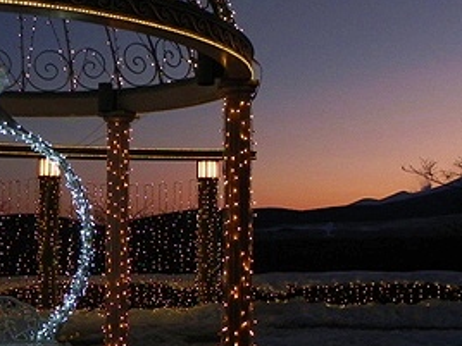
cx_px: 309
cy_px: 162
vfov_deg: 24.8
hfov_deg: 32.4
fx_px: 787
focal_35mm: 59
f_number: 4
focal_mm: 4.6
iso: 200
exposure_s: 1/57.8
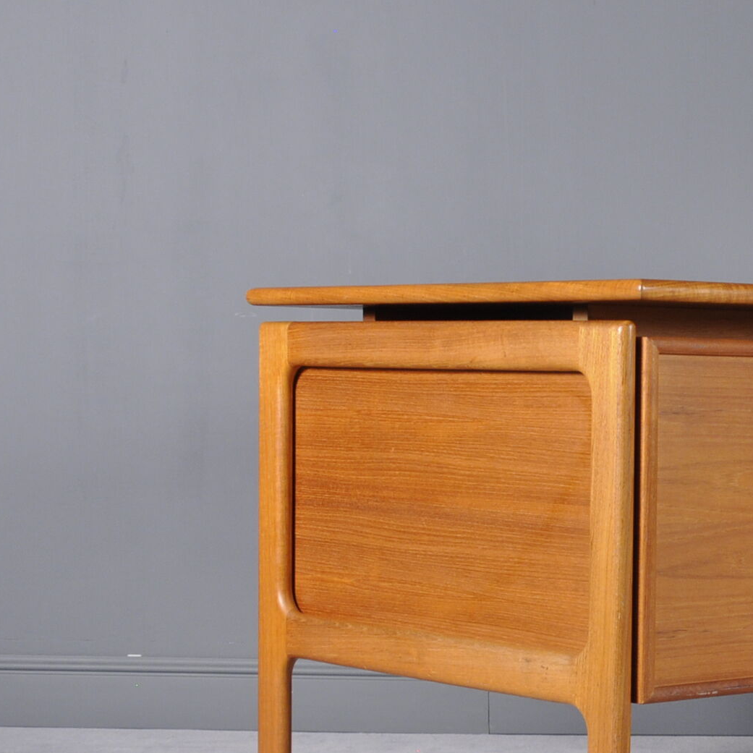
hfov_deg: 17.2
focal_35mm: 98
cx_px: 808
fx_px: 2419
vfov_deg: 17.6
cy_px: 569
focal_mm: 25
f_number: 8
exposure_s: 1/5
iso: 400
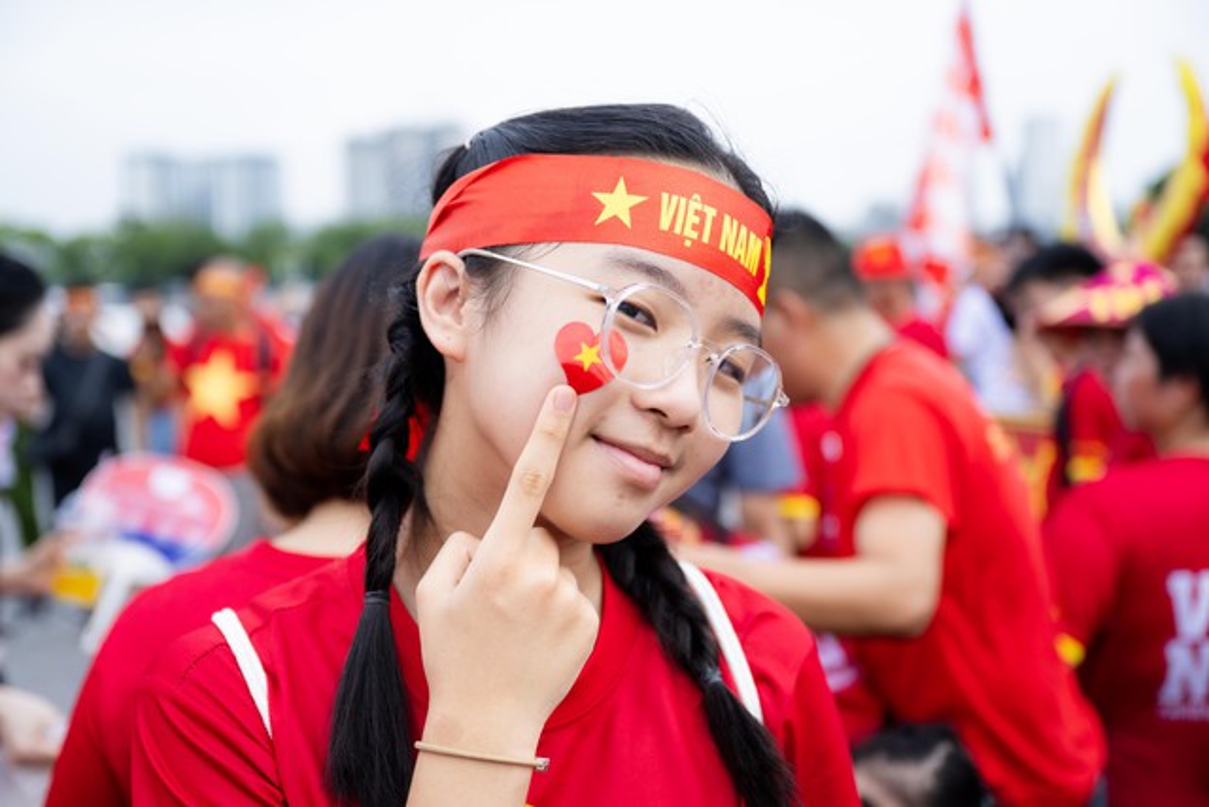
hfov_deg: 47.4
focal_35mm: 41
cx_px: 604
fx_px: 1377
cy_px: 404
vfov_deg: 32.6
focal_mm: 41
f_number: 2.8
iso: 200
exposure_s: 1/1250
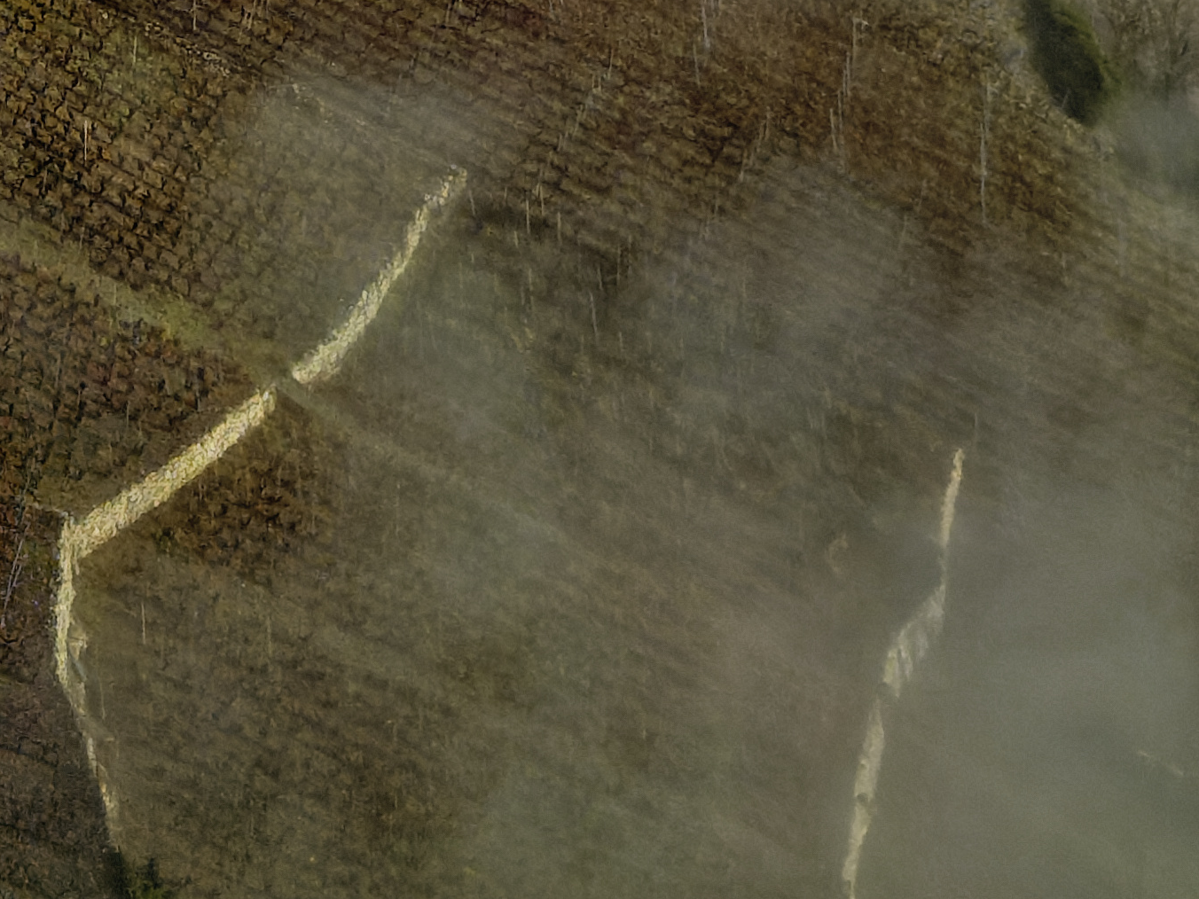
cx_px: 277
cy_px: -1663
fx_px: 4953
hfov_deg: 13.7
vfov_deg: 8.8
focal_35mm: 143
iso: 140
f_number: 1.7
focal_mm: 6.72
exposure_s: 1/320
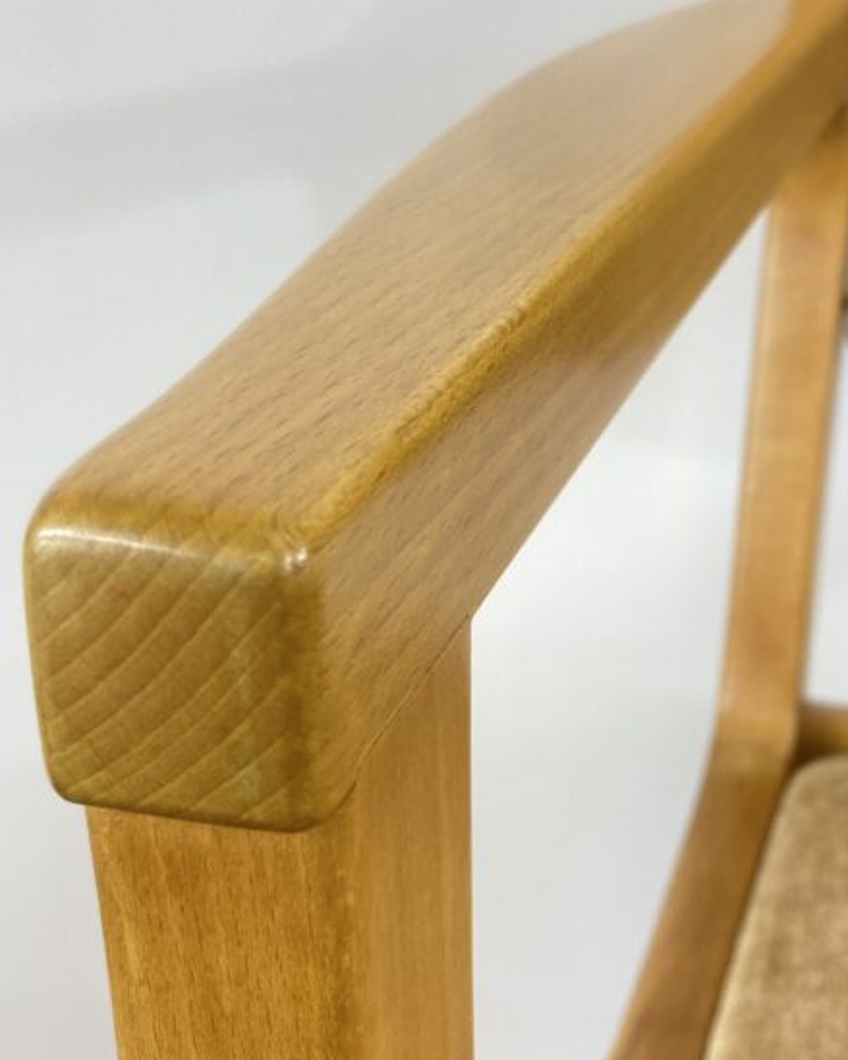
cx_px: 647
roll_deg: -1.6
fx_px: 1600
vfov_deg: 36.6
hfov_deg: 29.2
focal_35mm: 51
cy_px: 481
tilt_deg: -25.2
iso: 32
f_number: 1.8
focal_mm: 3.99
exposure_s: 1/100
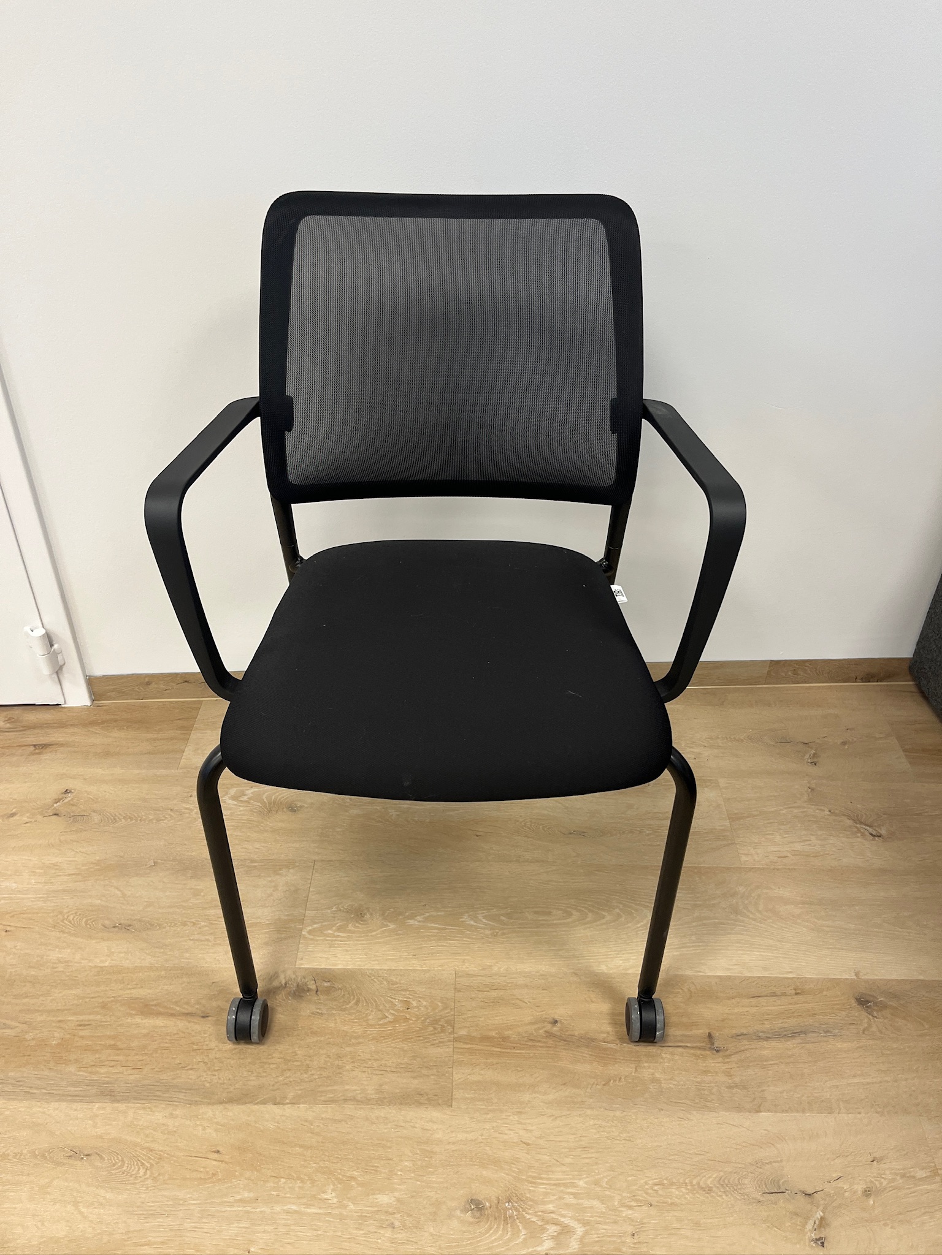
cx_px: 471
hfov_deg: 53.1
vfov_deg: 67.3
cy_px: 628
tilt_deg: -32.4
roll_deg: +2.7
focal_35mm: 26
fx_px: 943
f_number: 1.6
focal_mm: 5.1
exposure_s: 1/100
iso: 100
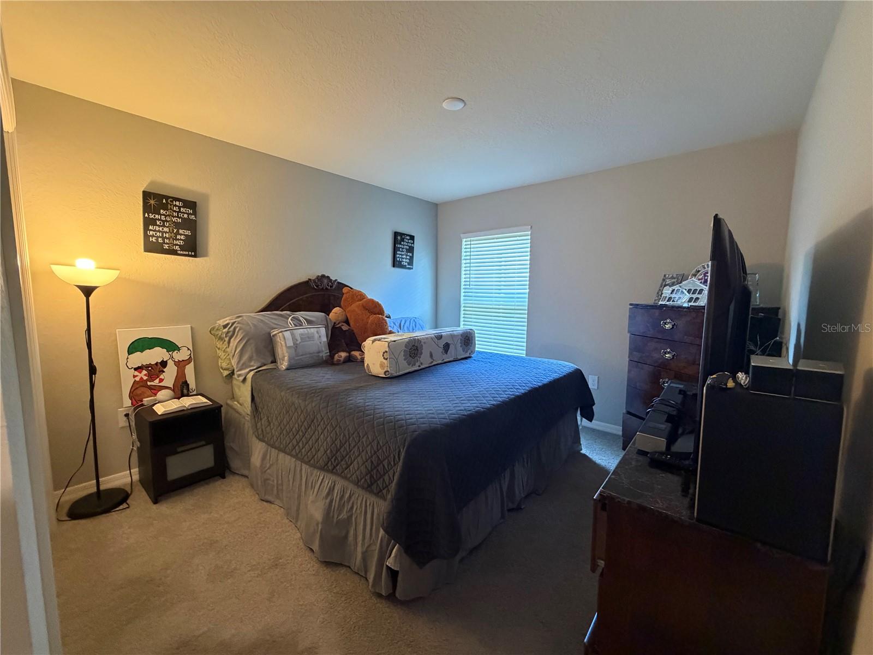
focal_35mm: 14
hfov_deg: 102.1
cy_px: 328
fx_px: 353
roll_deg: -0.6
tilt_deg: -5.7
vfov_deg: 85.7
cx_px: 436
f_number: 2.2
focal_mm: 2.22
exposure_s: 1/60
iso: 640
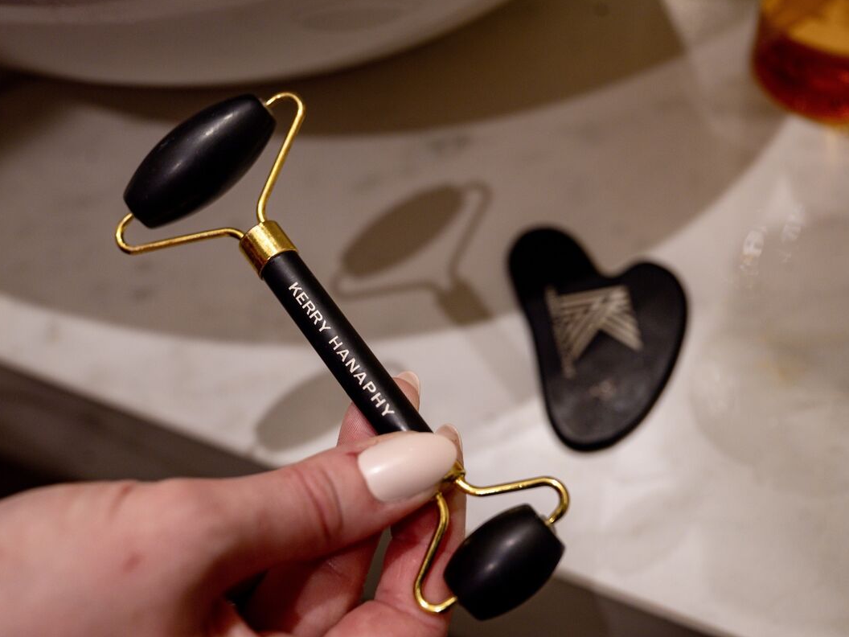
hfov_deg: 40.4
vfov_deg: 30.9
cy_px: 316
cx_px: 387
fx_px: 1153
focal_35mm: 47
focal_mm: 43
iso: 1000
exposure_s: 1/100
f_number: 5
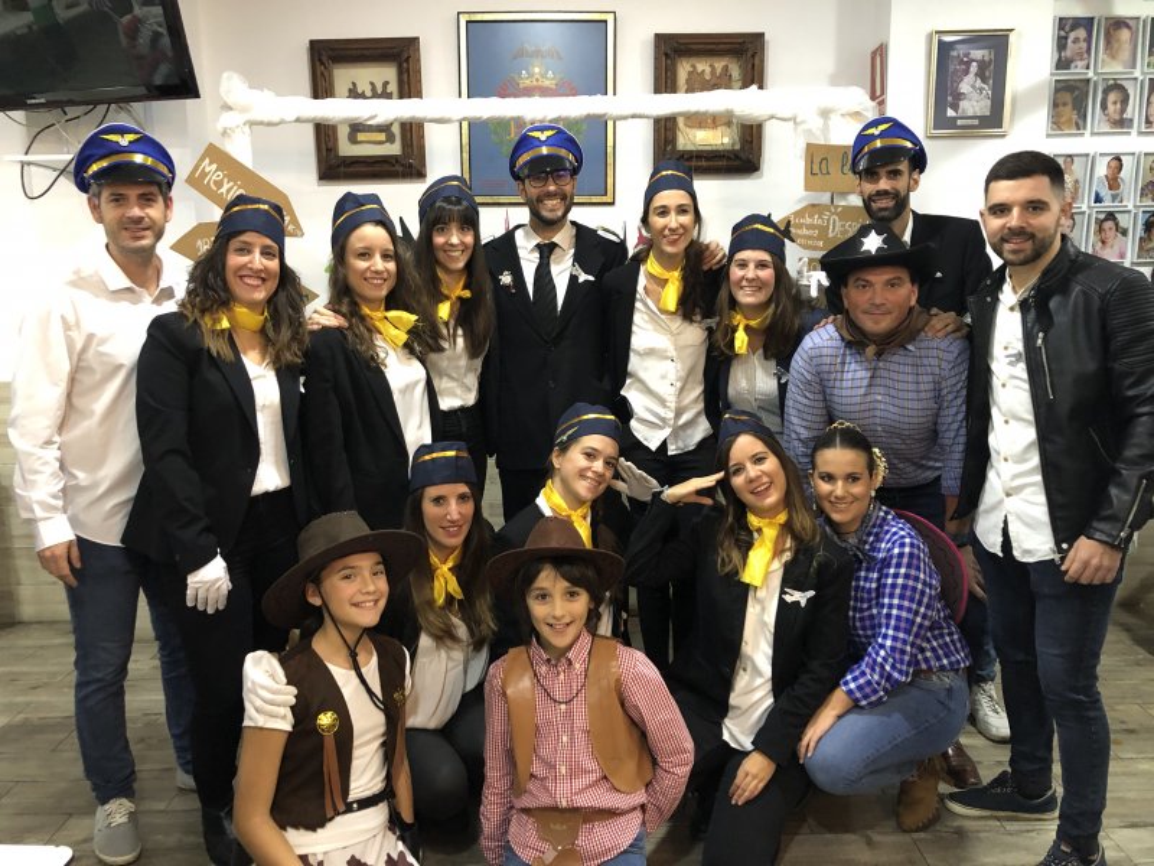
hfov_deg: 63.4
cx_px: 577
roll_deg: +1.4
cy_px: 433
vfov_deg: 49.7
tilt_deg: -9.9
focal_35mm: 28
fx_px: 933
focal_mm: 3.99
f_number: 1.8
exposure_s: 1/7
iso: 80
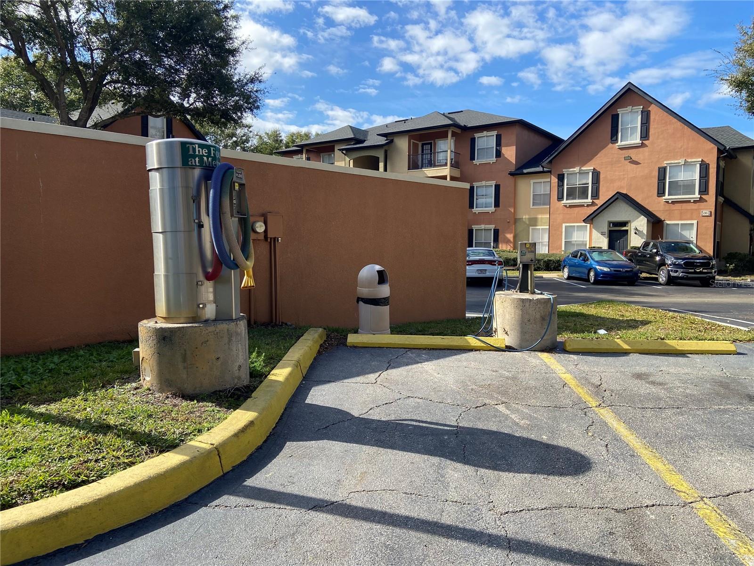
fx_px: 566
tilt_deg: -4.1
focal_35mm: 26
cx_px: 377
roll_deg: +0.9
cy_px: 283
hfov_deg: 67.3
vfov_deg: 53.1
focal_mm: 4.25
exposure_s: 1/1808
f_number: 1.8
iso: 32
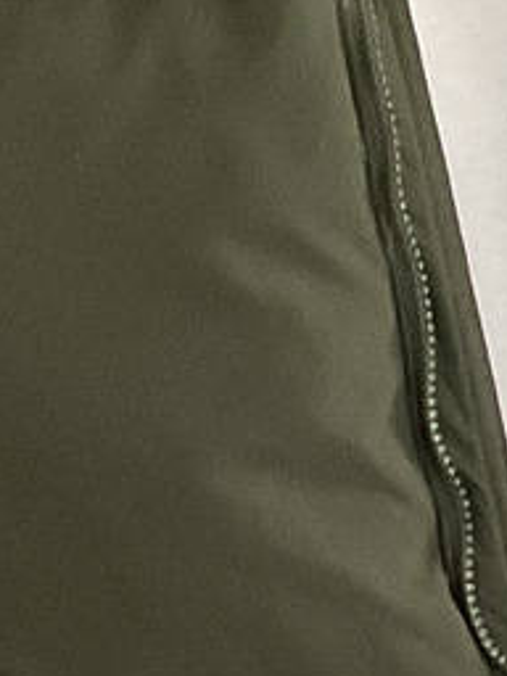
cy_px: 1051
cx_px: 586
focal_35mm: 181
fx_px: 3535
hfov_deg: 8.1
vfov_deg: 10.5
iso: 200
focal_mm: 3
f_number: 1.8
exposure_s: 1/60
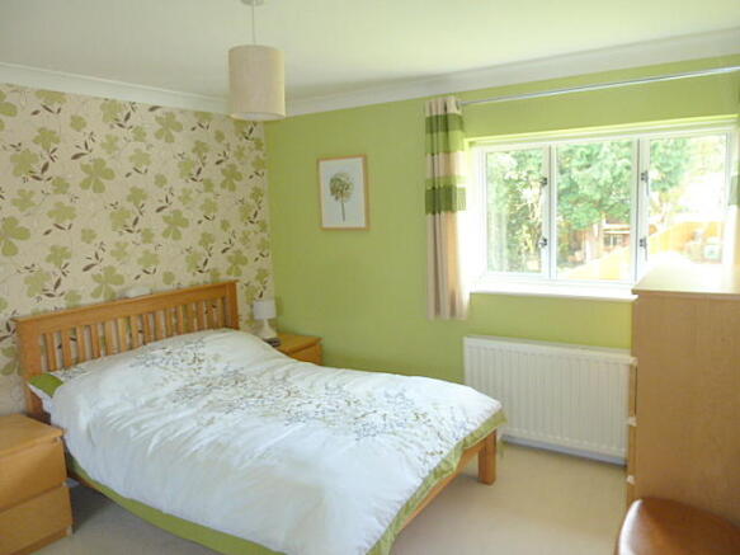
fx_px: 534
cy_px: 278
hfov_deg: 69.4
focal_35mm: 25
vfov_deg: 54.9
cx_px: 370
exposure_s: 1/30
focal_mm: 4.1
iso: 160
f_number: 3.3
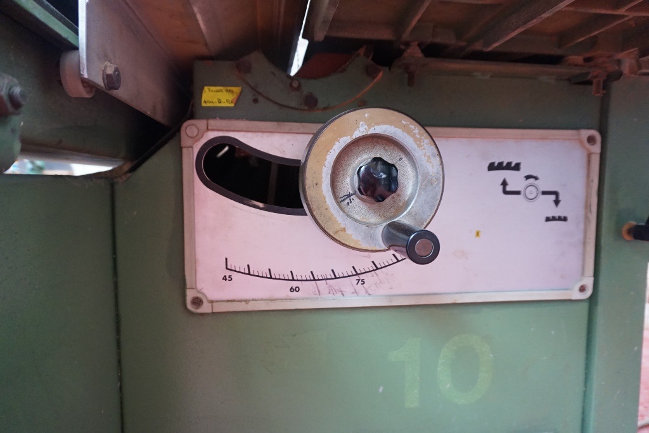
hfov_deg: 73.7
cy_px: 216
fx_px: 433
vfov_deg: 53.1
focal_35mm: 24
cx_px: 324
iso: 2500
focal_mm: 16
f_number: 3.5
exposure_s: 1/60
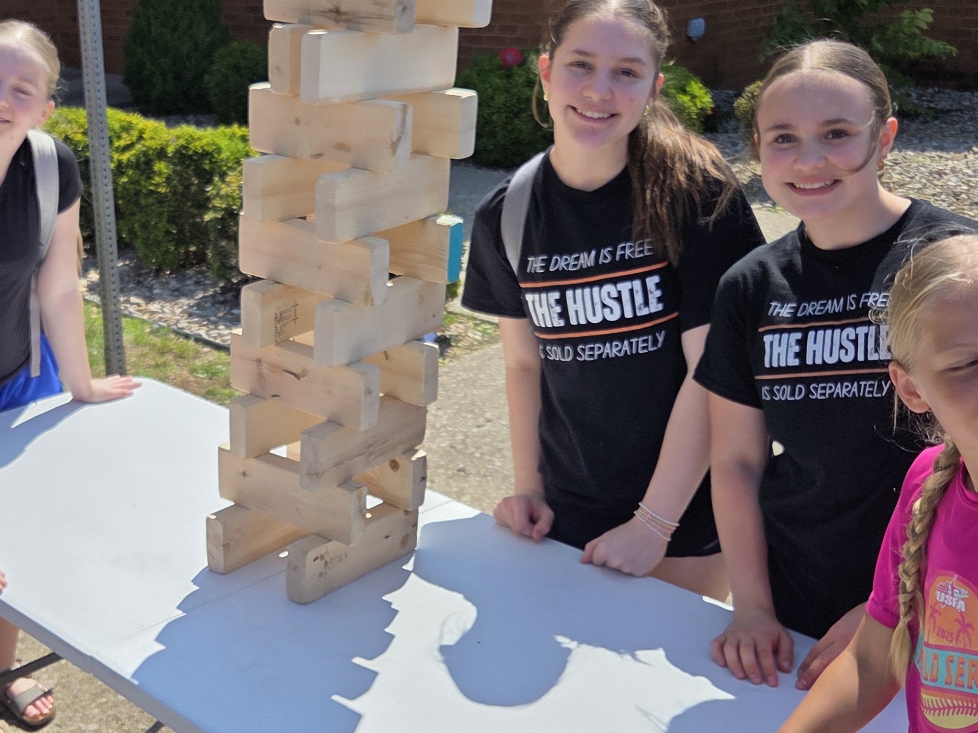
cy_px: 427
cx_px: 253
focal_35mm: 49
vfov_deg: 29.6
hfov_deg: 38.0
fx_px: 1384
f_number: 1.8
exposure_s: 1/7599
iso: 80
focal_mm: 5.4
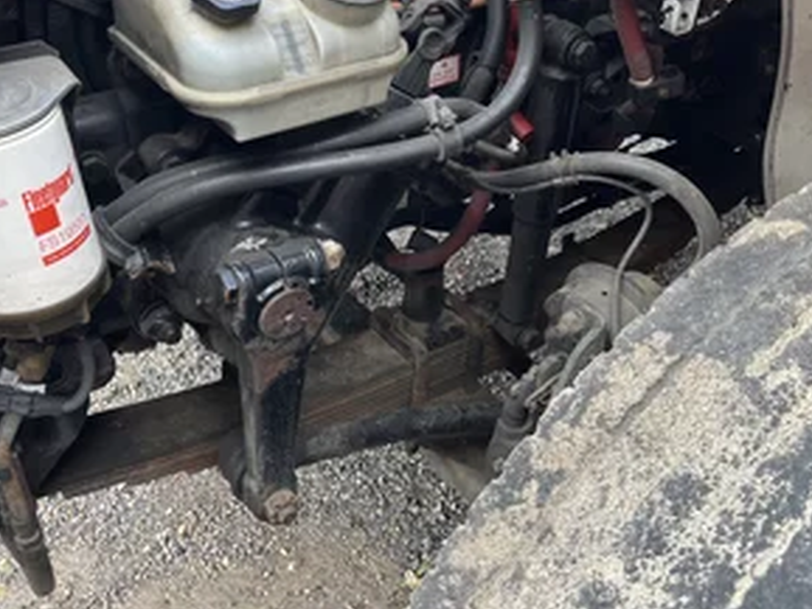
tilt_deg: -31.9
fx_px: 845
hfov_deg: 51.3
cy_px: 227
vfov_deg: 39.4
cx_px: 399
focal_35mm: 36
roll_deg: +0.4
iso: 50
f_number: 1.6
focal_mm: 5.1
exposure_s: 1/121
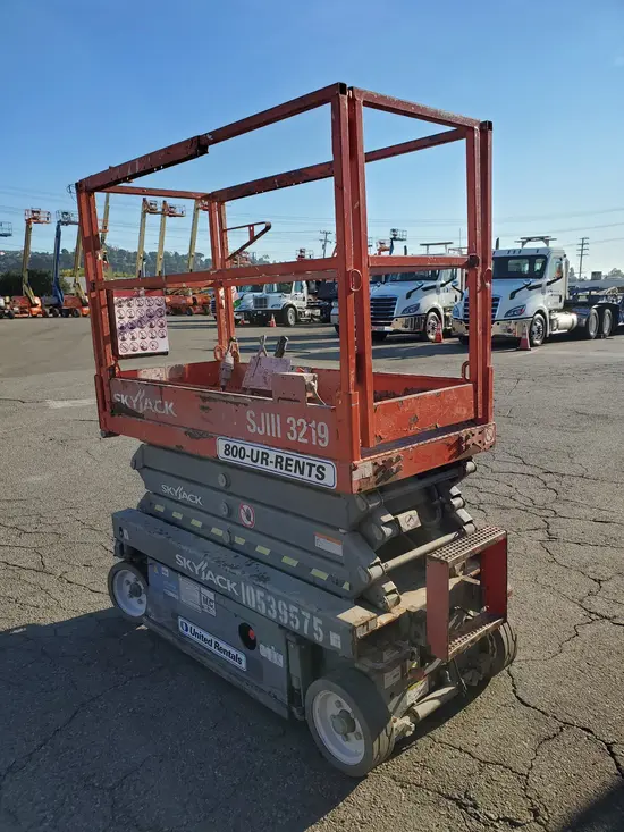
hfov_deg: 53.1
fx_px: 625
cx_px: 312
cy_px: 416
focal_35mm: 26
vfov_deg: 67.3
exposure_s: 1/1205
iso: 50
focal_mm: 4.3
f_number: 2.4
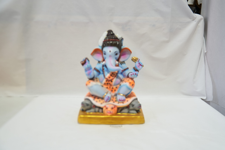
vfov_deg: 36.9
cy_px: 75
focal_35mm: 36
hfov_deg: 53.1
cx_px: 112
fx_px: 225
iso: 500
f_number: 3.5
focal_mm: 36
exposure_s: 1/200
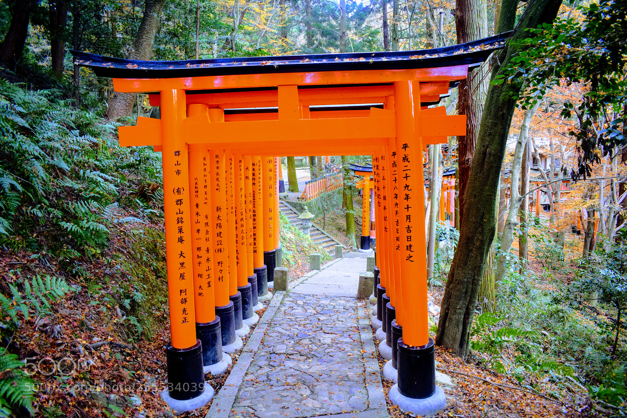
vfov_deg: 47.9
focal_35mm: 27
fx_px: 470
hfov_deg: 67.4
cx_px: 314
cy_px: 209
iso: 800
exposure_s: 1/60
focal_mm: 18
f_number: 4
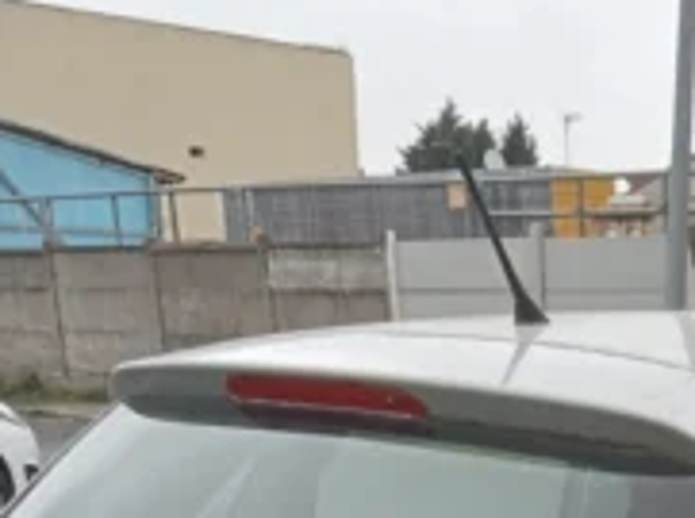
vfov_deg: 14.5
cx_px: 749
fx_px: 1863
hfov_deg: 20.2
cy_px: 844
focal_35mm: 93
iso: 128
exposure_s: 1/100
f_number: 2.2
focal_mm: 3.46
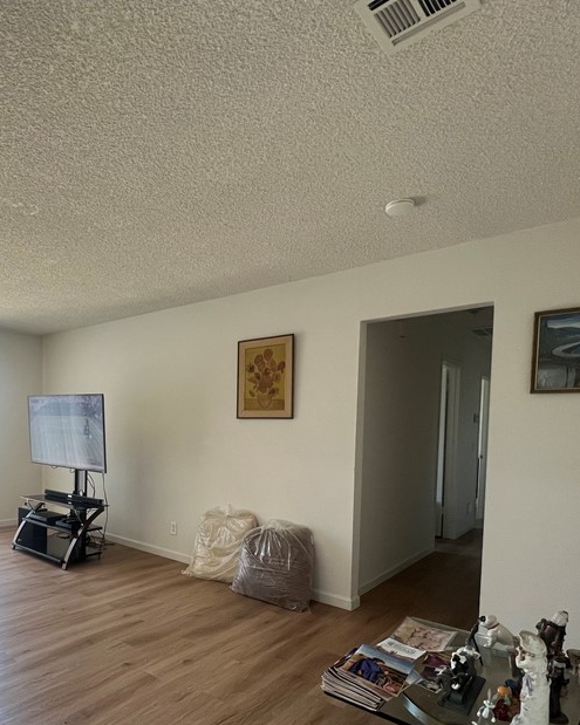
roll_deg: -1.1
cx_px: 166
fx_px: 451
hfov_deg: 62.8
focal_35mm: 21
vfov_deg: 76.5
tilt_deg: -3.5
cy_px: 446
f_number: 1.8
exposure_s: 1/120
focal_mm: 1.57
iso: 200
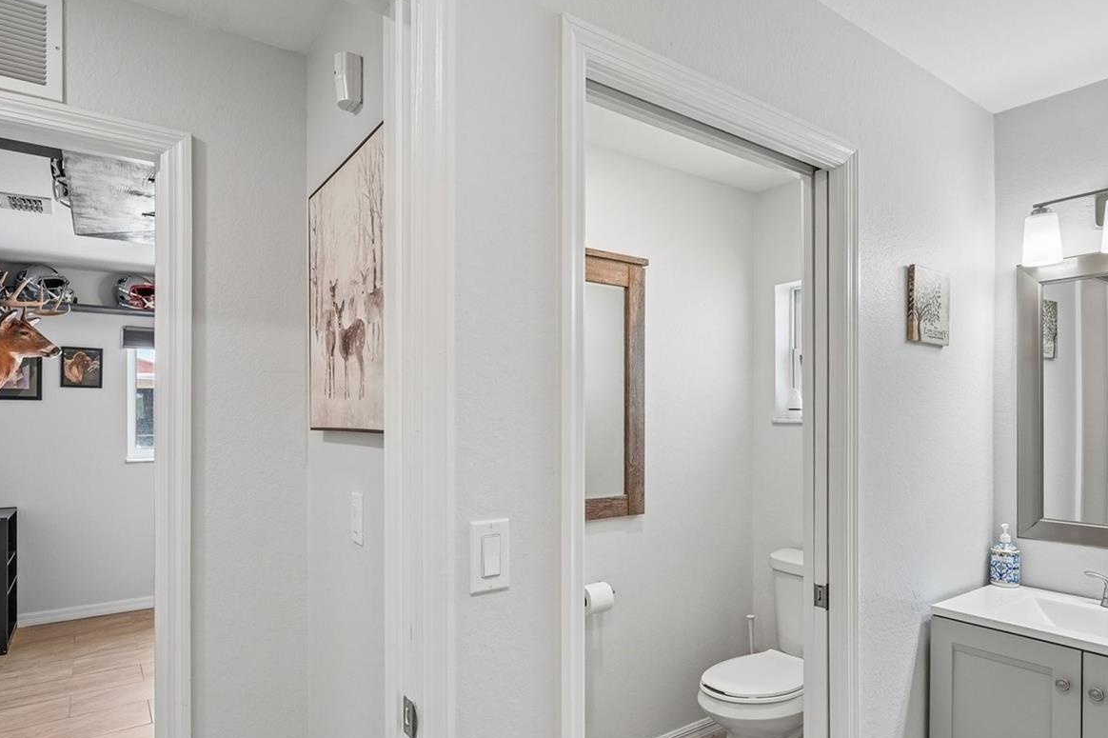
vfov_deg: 57.1
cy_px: 405
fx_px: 677
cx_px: 606
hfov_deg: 78.4
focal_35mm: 22
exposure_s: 1/25
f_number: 8
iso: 400
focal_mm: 16
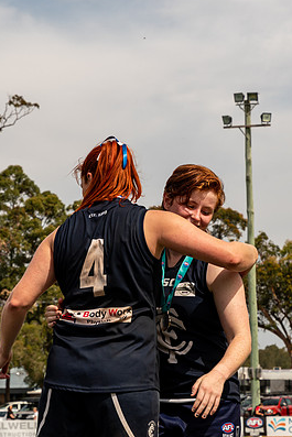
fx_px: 1823
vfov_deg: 13.7
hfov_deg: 9.2
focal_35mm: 150
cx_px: 190
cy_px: 223
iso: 200
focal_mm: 58
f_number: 8
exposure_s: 1/800
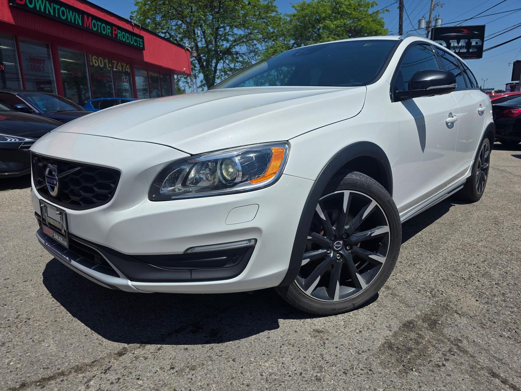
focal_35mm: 23
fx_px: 346
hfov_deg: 73.9
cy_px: 196
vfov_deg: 58.9
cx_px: 260
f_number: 1.7
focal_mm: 6.3
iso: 64
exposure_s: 1/7944
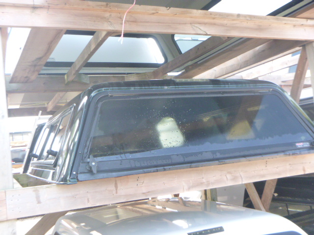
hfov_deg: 45.8
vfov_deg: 35.1
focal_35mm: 41
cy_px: 118
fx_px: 372
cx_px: 157
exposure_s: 1/40
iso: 400
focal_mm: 7.3
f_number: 4.6
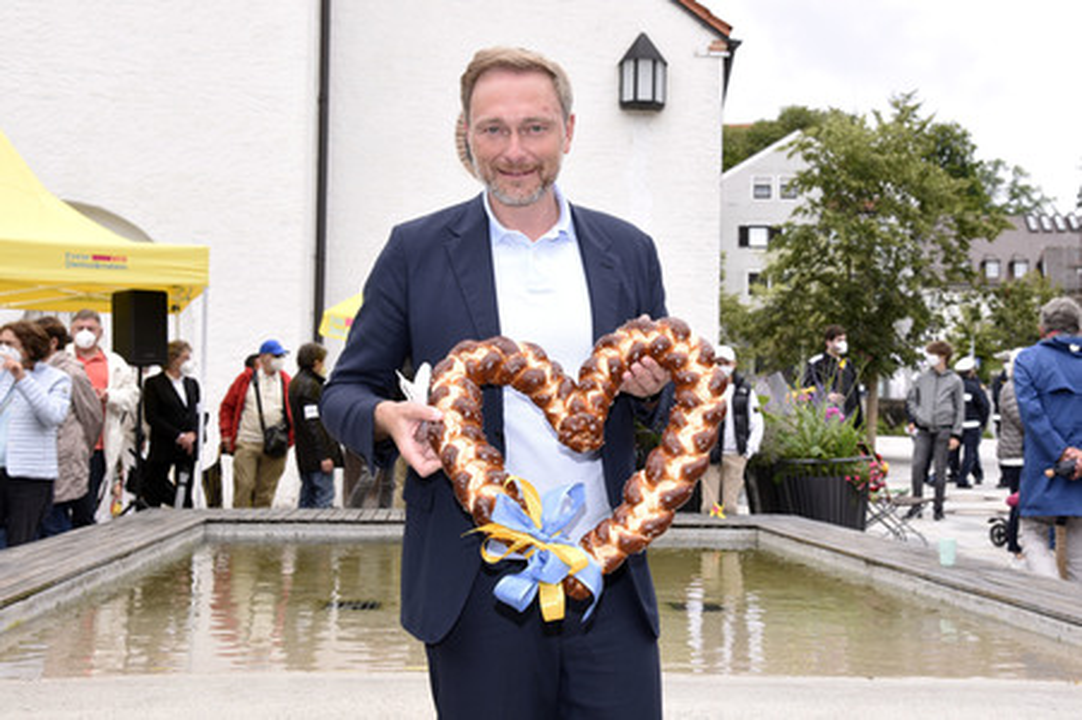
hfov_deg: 42.8
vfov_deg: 29.2
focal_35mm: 46
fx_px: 1382
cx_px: 541
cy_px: 360
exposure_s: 1/160
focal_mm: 46
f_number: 9
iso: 320
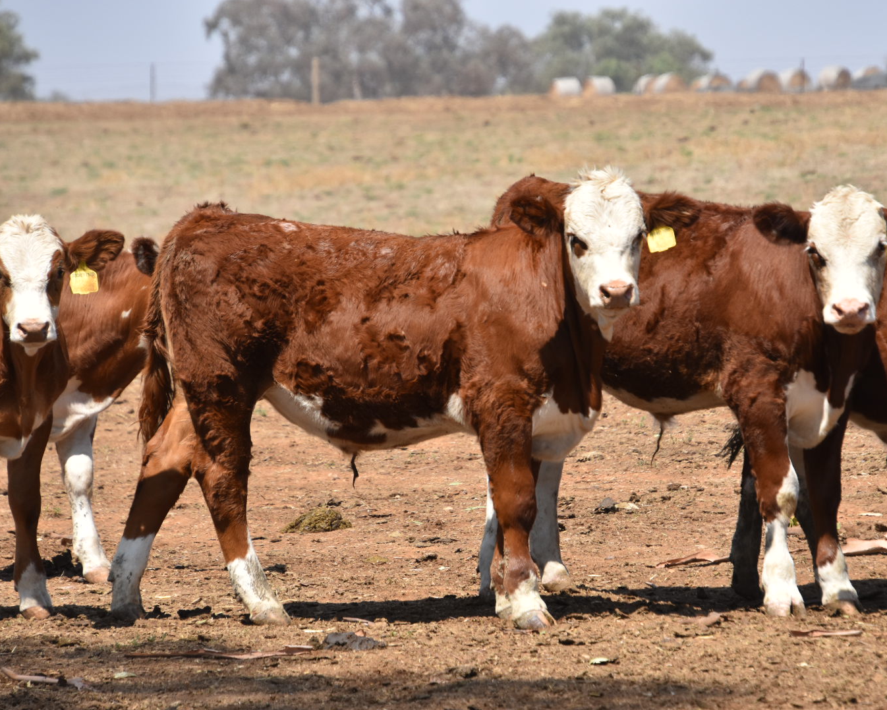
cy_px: 355
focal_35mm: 288
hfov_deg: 6.7
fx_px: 7561
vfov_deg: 5.4
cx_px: 500
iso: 400
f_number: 5.6
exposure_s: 1/1600
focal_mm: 170
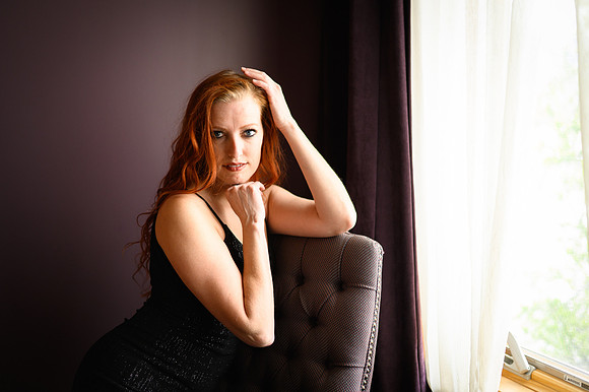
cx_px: 294
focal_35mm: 50
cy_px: 196
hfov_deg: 39.6
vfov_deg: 27.0
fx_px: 818
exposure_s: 1/100
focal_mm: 50
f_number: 1.8
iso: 400
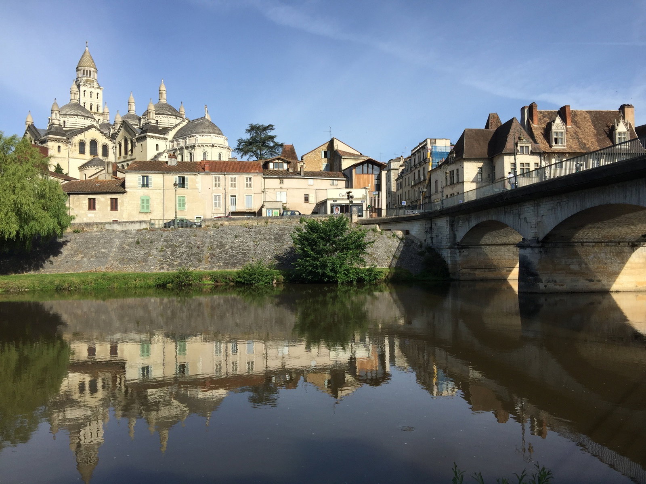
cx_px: 323
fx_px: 541
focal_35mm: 29
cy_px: 242
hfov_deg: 61.7
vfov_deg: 48.2
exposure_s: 1/1799
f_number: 2.2
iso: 32
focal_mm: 4.15
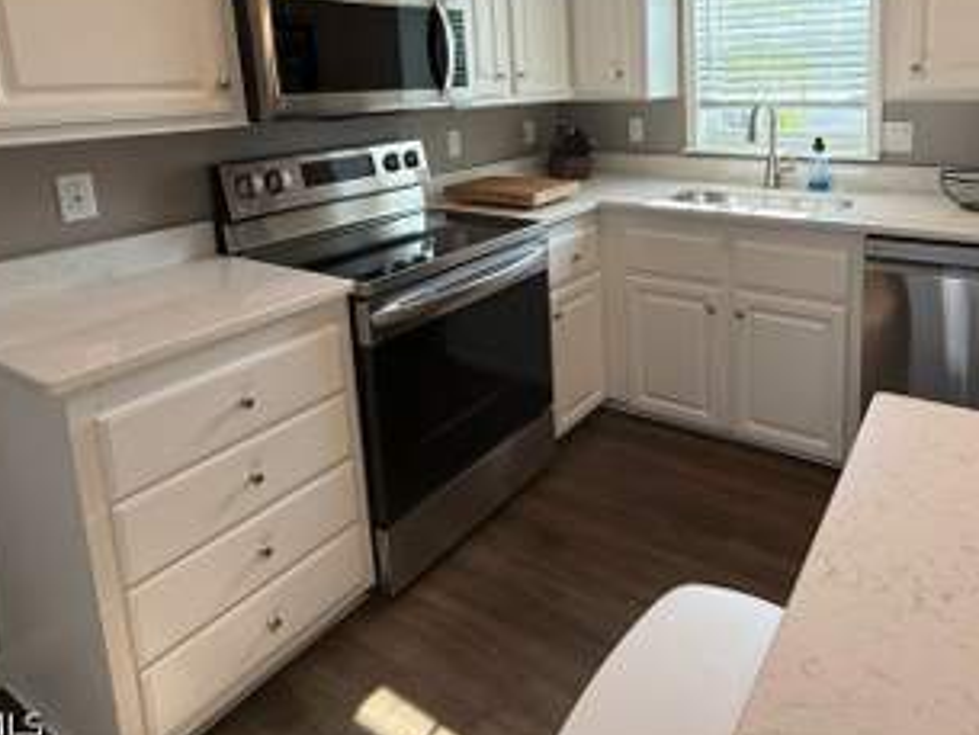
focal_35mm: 22
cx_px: 626
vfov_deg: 57.6
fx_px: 622
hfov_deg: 74.7
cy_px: 173
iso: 80
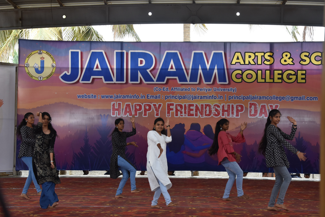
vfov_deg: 20.2
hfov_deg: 29.9
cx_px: 162
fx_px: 609
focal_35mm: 68
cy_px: 108
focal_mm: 45
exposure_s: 1/250
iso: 800
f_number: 8
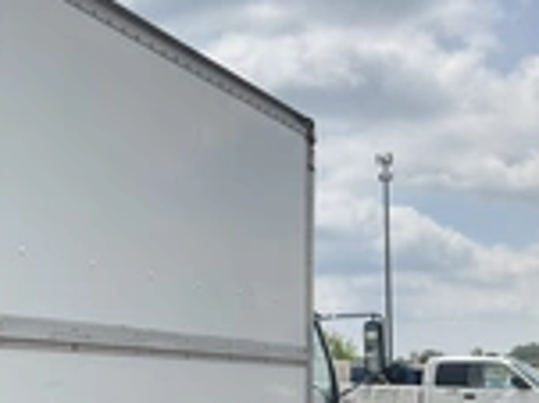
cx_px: -164
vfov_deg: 18.9
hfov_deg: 22.6
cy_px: 332
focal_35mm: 77
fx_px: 1198
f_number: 1.8
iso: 25
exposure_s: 1/2667
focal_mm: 3
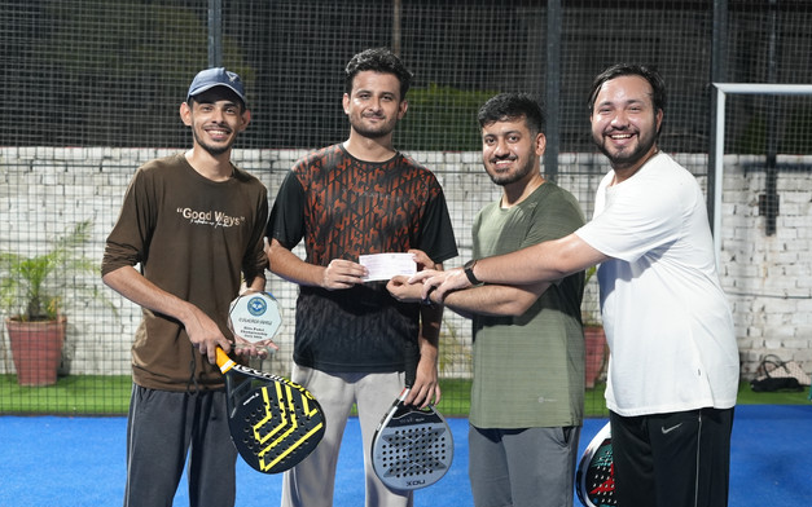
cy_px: 254
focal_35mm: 52
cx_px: 403
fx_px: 1151
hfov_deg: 38.9
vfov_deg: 24.9
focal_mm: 50
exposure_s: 1/160
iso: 4000
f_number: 4
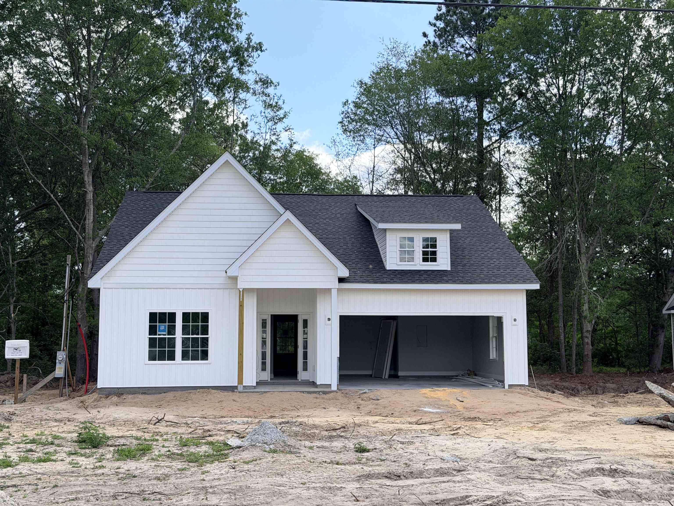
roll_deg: +0.0
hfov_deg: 39.7
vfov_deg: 30.3
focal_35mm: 48
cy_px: 253
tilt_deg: +5.5
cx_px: 337
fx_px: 935
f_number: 1.78
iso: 80
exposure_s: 1/3534
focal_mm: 6.76
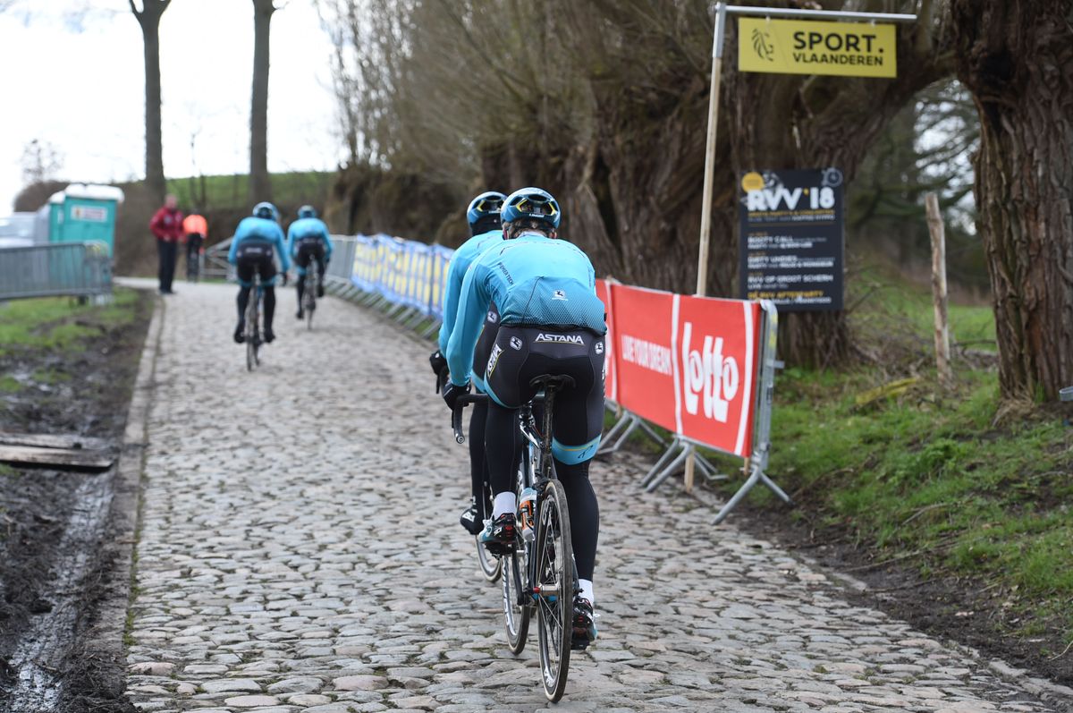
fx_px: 3036
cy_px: 356
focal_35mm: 102
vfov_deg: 13.4
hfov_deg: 20.0
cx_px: 536
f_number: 5.6
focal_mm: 102
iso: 800
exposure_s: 1/1000
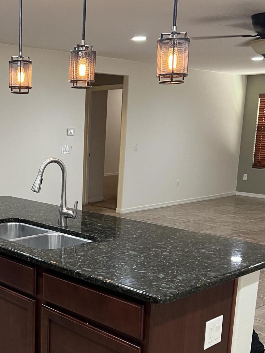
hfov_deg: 29.3
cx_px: 38
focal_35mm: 48
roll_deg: +0.5
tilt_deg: -12.5
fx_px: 490
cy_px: 241
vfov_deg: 39.1
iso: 200
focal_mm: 5.7
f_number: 1.5
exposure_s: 1/60
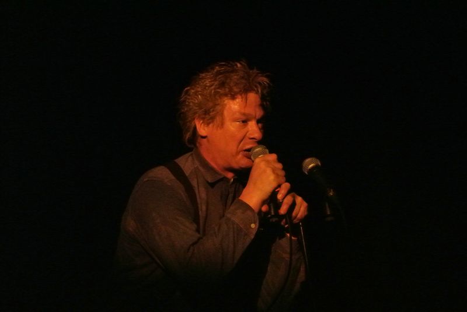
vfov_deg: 4.6
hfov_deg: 6.9
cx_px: 234
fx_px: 3856
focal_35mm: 297
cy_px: 156
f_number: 5.6
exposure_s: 1/30
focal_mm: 110
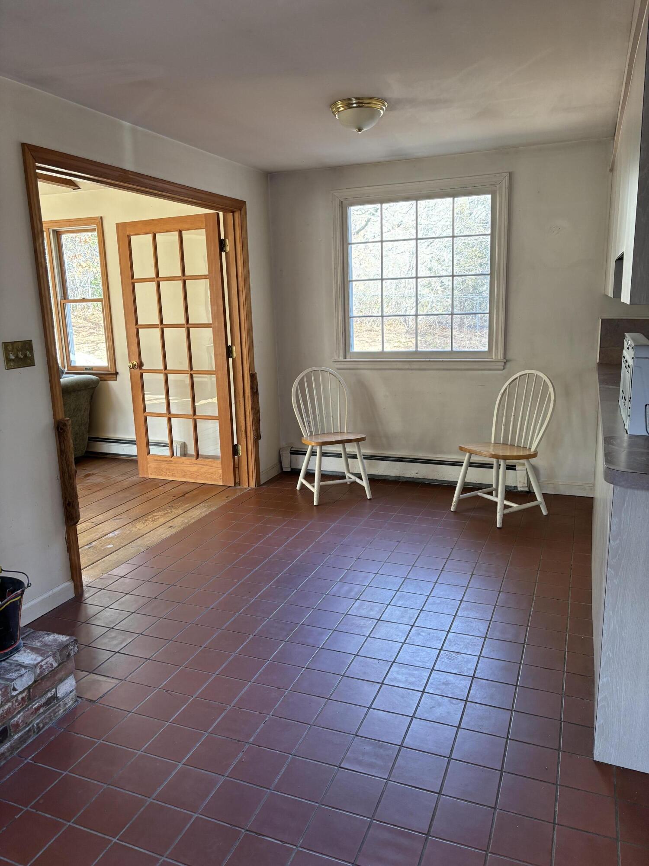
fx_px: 650
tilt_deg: -11.8
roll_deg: +0.9
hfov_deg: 53.1
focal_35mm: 26
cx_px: 324
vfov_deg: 67.3
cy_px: 433
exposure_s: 1/60
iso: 100
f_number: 1.6
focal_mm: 5.96
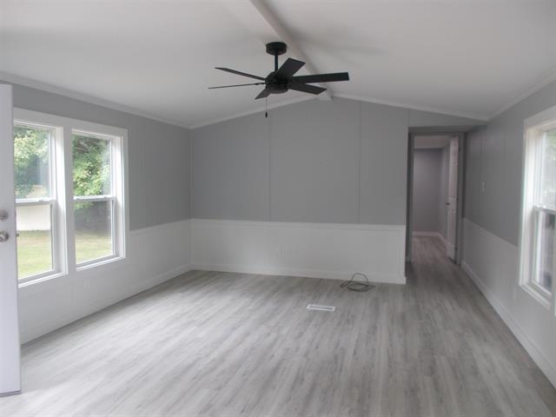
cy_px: 208
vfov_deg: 53.1
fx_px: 418
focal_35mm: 26
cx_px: 278
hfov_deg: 67.3
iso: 80
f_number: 3.2
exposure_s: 1/25
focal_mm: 4.6
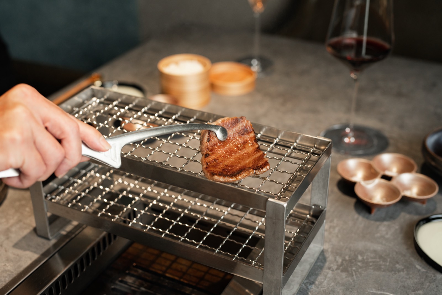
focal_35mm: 50
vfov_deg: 27.0
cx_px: 221
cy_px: 148
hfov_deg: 39.6
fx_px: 614
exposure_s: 1/160
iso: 500
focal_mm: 50
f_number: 3.5
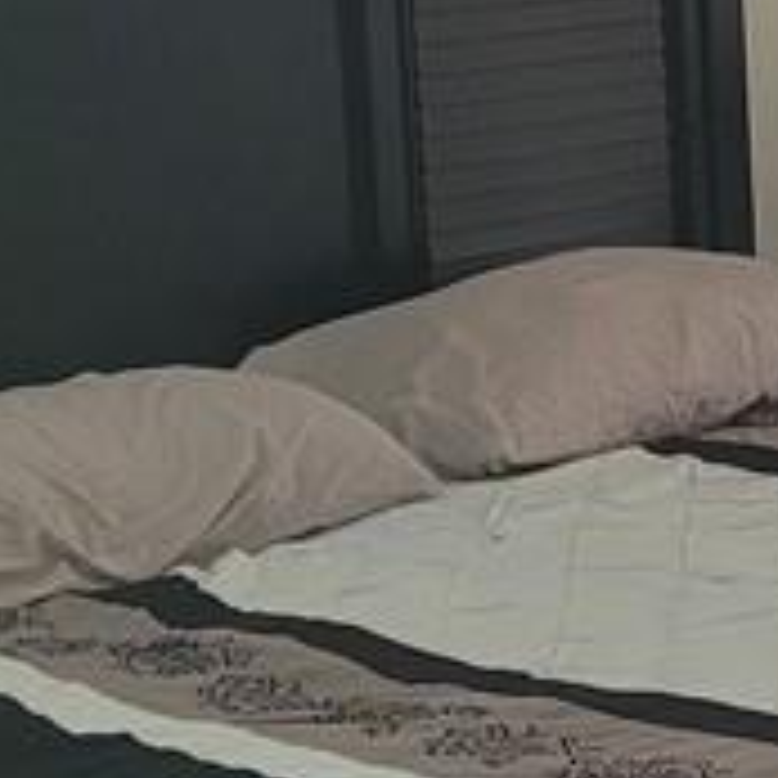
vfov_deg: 12.8
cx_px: 917
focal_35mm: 136
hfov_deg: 12.5
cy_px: 355
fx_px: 3458
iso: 200
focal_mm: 5.4
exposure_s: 1/60
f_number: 1.8
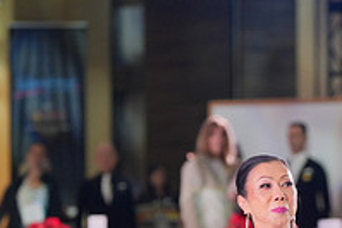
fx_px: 2995
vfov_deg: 4.4
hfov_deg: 6.5
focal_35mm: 315
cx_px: 308
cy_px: 308
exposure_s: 1/400
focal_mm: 108
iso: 1000
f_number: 2.8
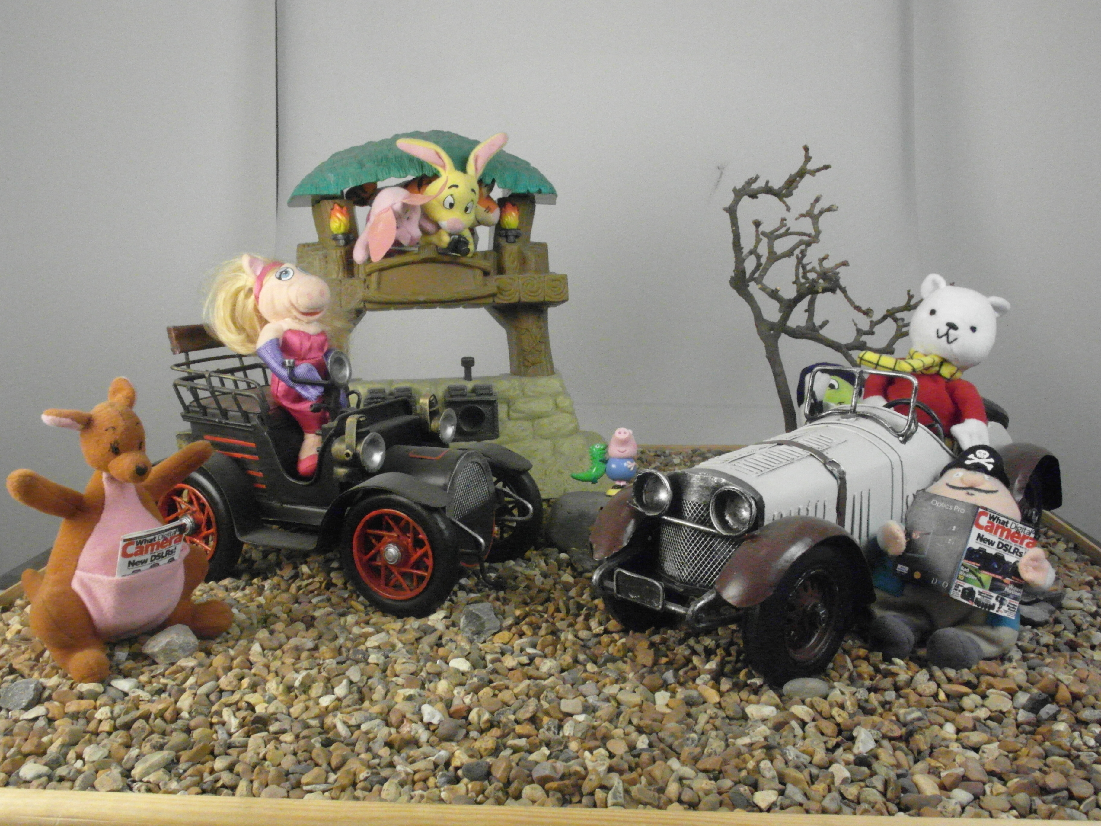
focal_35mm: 30
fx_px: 954
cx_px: 550
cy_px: 413
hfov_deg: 60.0
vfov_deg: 46.8
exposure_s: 1/180
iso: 1600
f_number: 7
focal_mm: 6.5
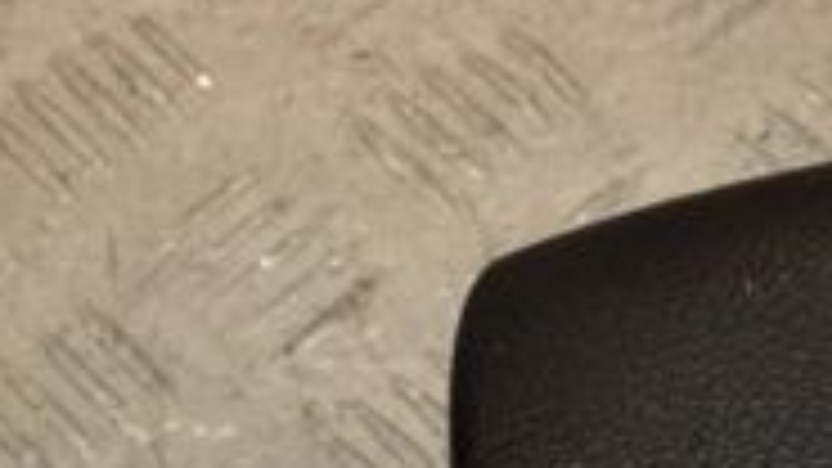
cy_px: 716
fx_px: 2996
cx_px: 1124
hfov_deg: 15.0
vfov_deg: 8.7
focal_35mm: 136
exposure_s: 1/200
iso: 800
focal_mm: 25
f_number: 10
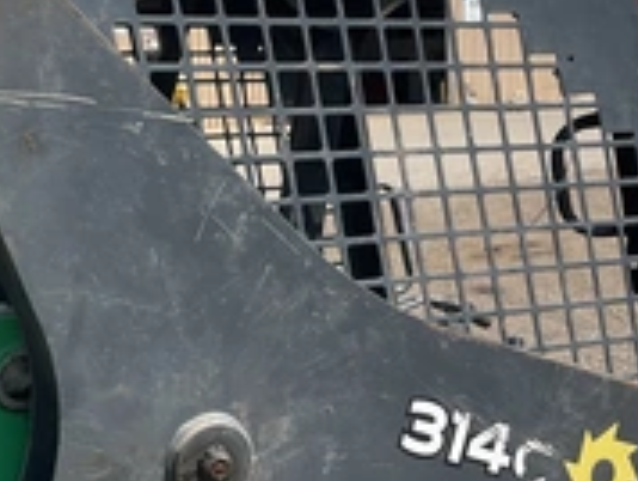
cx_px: 233
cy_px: 136
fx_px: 1200
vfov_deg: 22.5
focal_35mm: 65
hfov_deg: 29.6
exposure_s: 1/1451
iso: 25
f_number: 1.8
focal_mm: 3
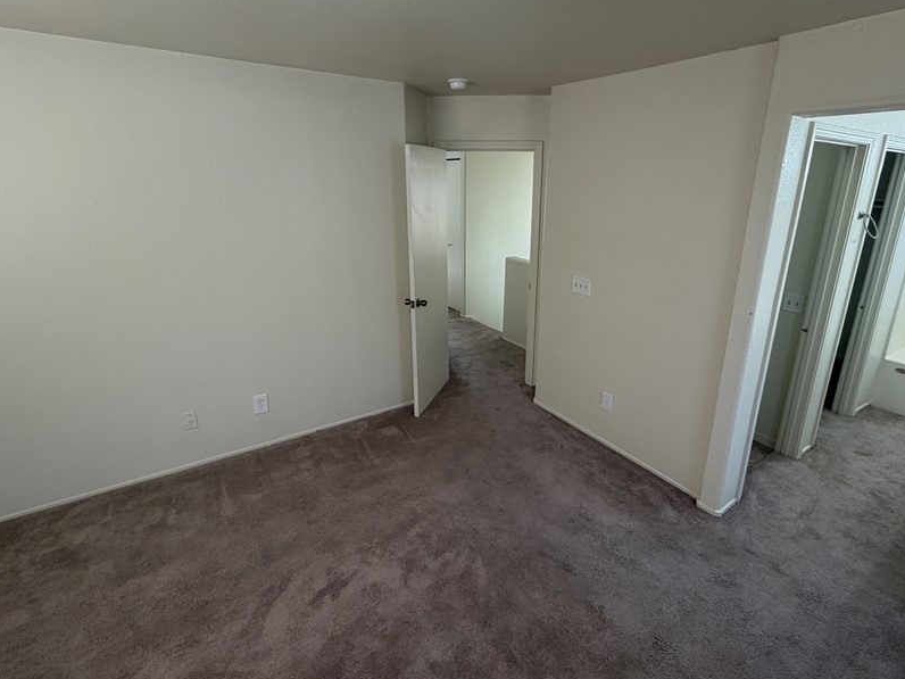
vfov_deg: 71.5
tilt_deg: -15.9
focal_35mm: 18
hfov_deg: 87.6
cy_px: 314
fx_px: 471
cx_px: 489
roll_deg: -1.8
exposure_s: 1/120
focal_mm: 2.22
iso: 125
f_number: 2.2
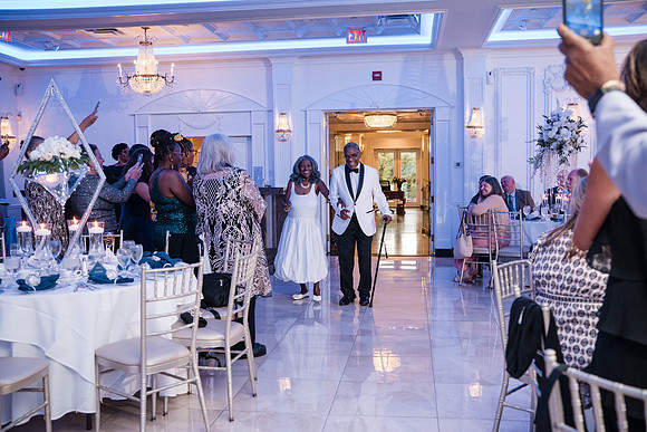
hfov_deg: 54.4
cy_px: 216
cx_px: 324
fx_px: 629
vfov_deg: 37.9
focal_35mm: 35
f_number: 4
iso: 3200
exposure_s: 1/250
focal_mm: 35
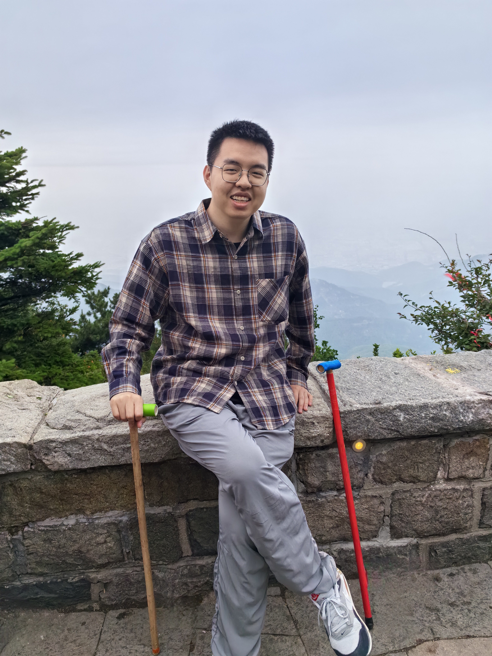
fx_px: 512
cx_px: 246
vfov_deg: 65.3
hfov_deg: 51.4
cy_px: 328
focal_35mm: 27
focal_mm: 5.75
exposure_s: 1/100
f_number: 2
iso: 100
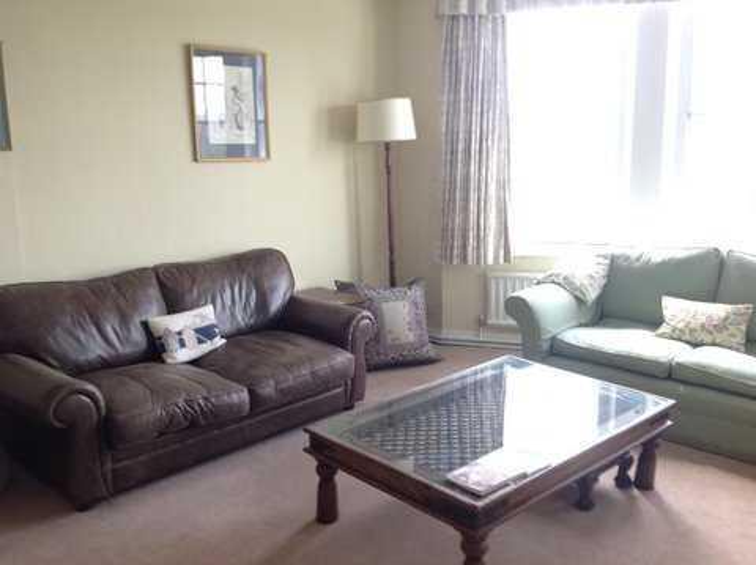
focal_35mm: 35
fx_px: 764
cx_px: 378
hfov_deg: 52.7
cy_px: 282
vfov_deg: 40.6
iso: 50
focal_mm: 4.28
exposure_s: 1/30
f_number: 2.4
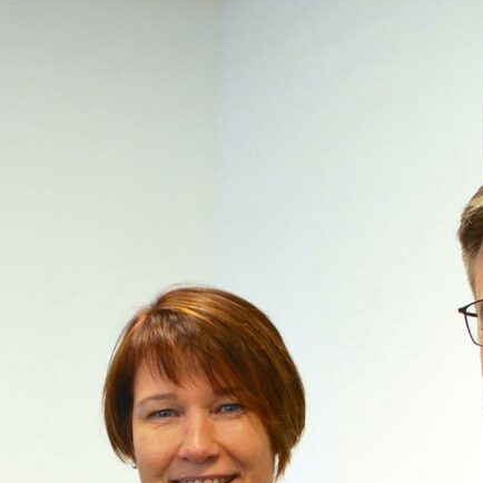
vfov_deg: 18.0
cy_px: 436
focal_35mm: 95
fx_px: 1500
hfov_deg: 18.3
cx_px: 232
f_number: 4.2
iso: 250
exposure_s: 1/30
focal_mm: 24
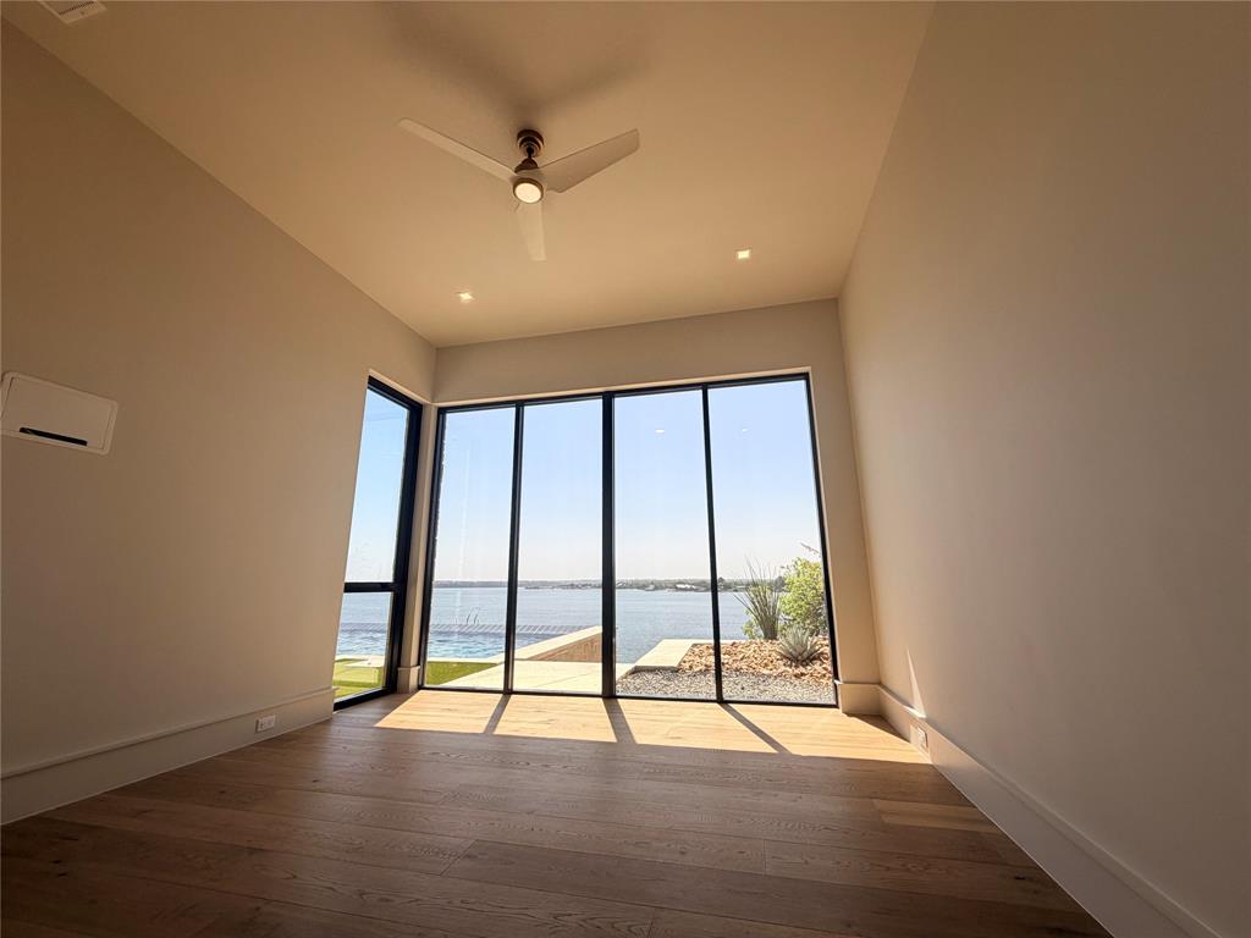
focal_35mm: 14
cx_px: 626
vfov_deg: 85.7
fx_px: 506
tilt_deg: +13.0
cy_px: 469
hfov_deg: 102.1
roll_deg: +0.8
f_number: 2.2
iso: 32
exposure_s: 1/770
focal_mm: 2.22
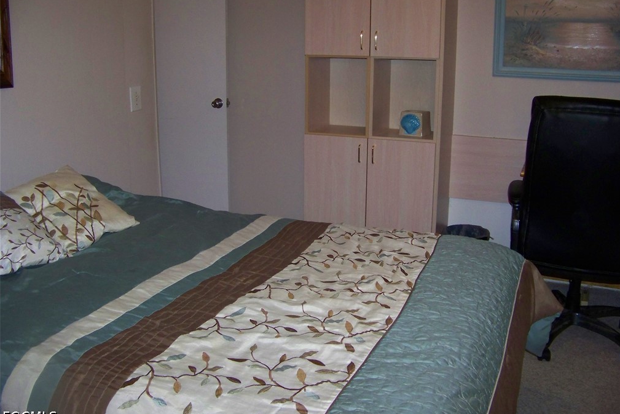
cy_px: 191
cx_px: 314
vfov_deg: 35.0
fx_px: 654
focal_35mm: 38
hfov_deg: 50.7
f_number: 2.8
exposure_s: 1/30
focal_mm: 5.85
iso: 200
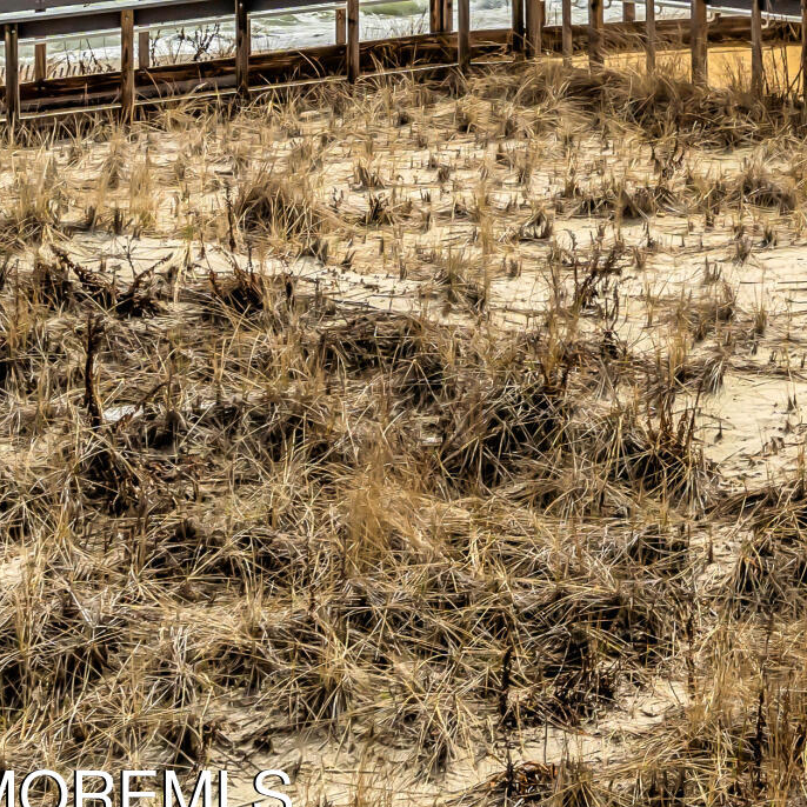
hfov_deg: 12.2
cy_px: -273
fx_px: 3429
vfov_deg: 12.9
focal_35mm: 130
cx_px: 1508
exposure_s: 1/800
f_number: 8
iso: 200
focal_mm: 35
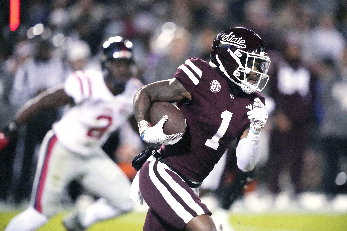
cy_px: 116
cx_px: 174
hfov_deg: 3.7
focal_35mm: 560
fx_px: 5397
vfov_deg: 2.5
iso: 10000
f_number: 4
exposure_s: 1/2000
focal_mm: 560
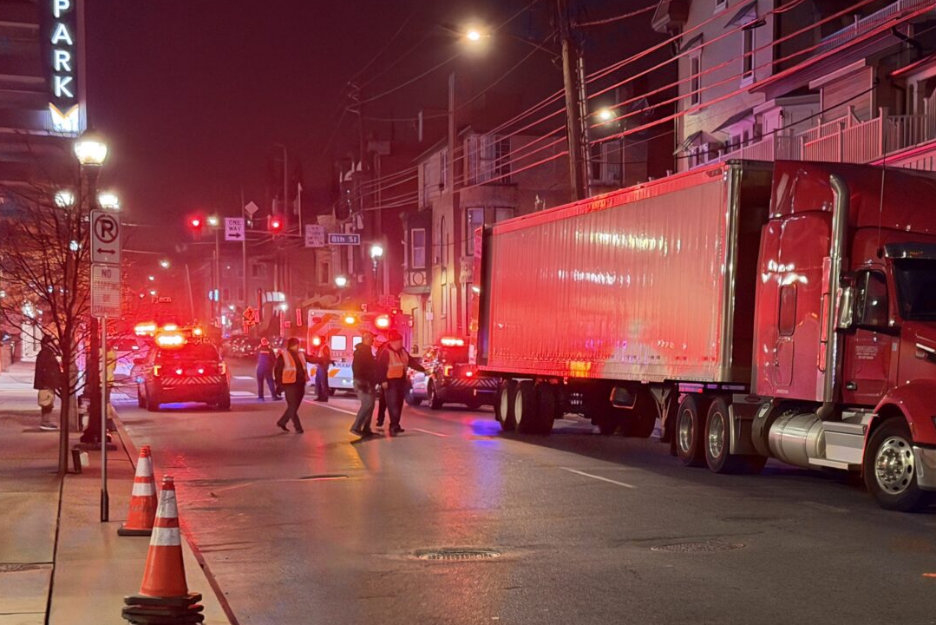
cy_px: 456
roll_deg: -0.3
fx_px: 1924
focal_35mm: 74
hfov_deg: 27.1
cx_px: 674
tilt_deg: -1.8
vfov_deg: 18.3
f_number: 1.78
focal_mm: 6.76
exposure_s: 1/24
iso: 640
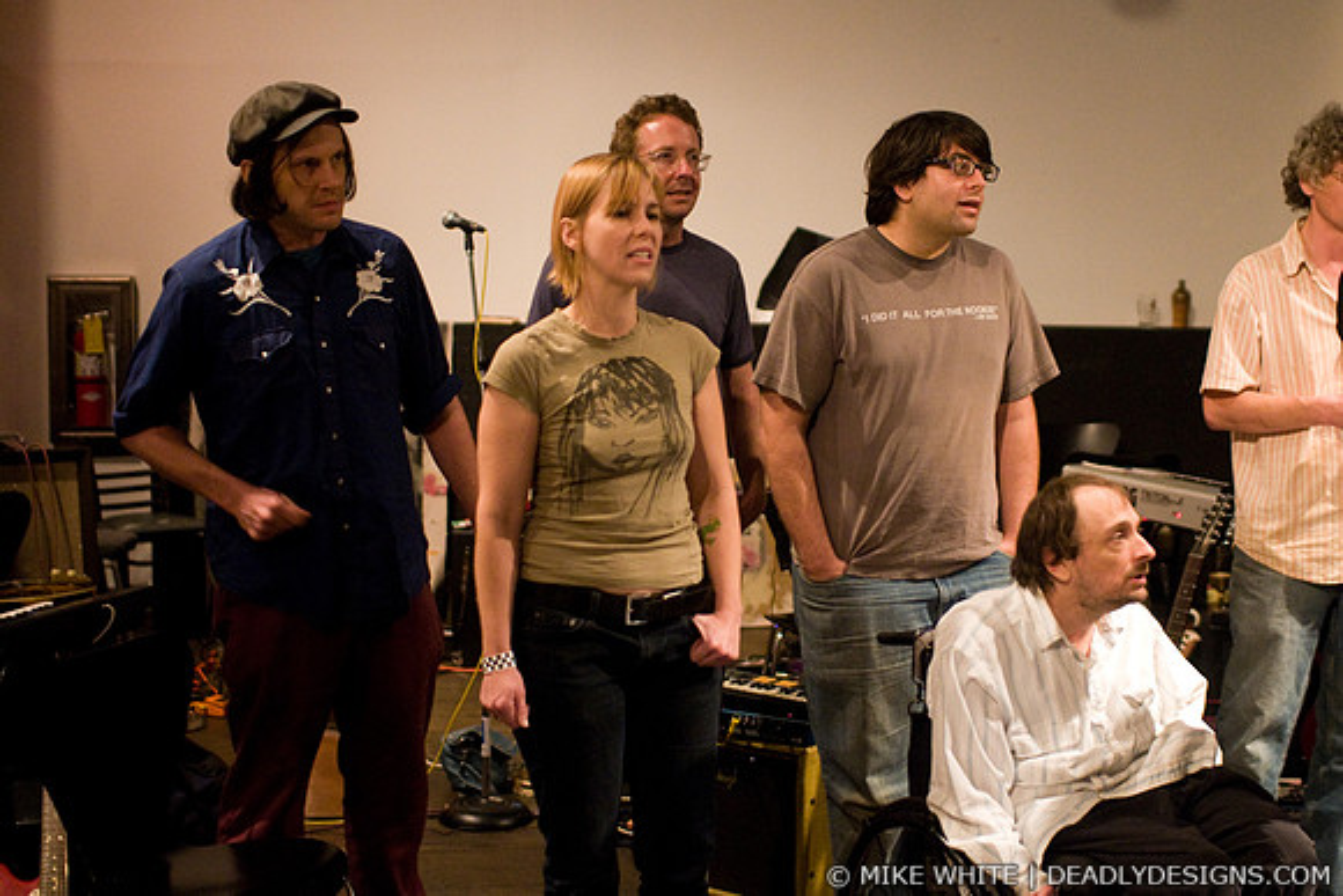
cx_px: 672
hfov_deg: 43.6
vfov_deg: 29.9
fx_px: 1679
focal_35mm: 45
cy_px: 448
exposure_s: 1/50
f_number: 1.4
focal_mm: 30
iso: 1600
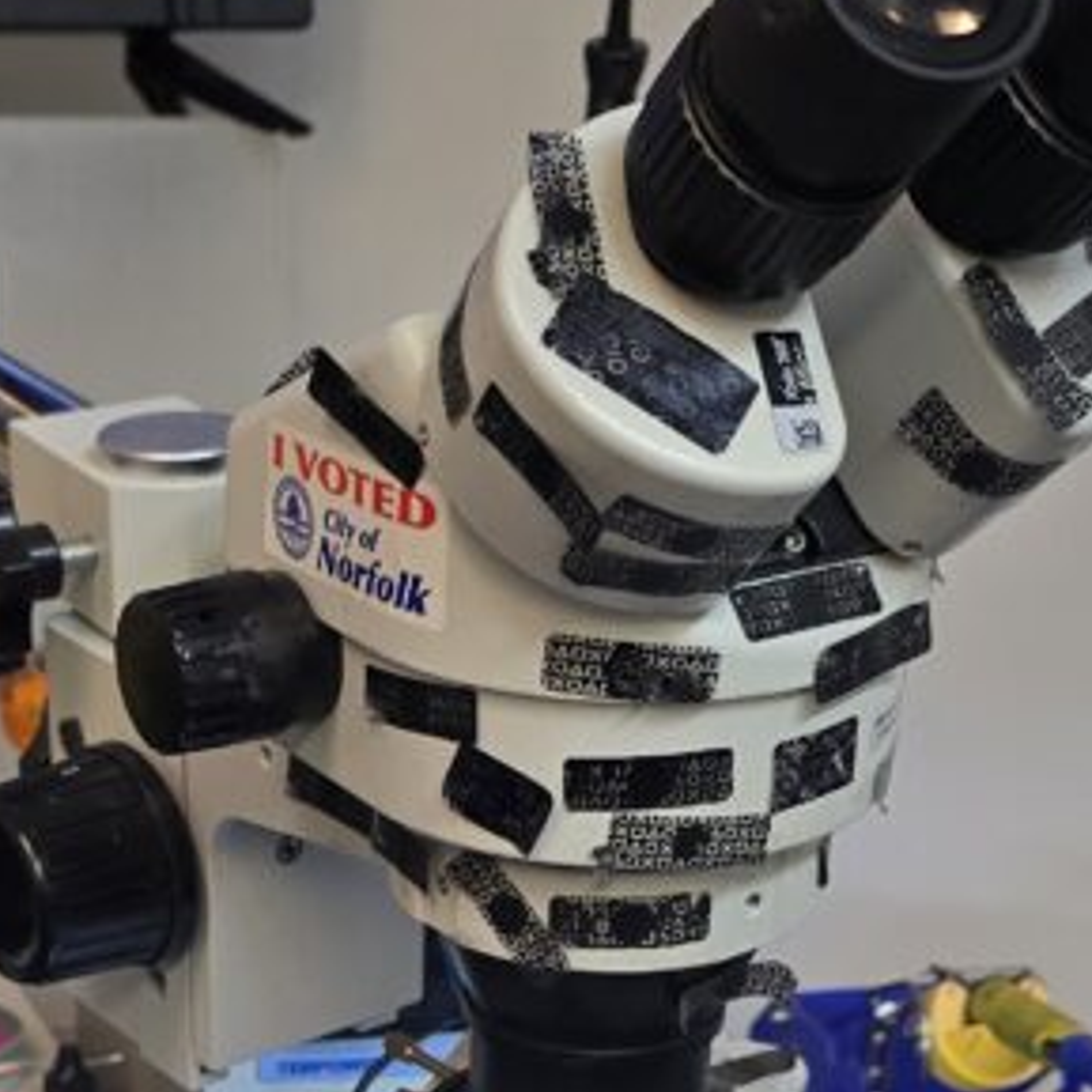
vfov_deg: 22.8
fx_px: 2570
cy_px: 1156
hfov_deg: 23.6
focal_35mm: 72
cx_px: 200
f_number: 1.7
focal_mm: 6.3
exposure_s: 1/120
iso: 100
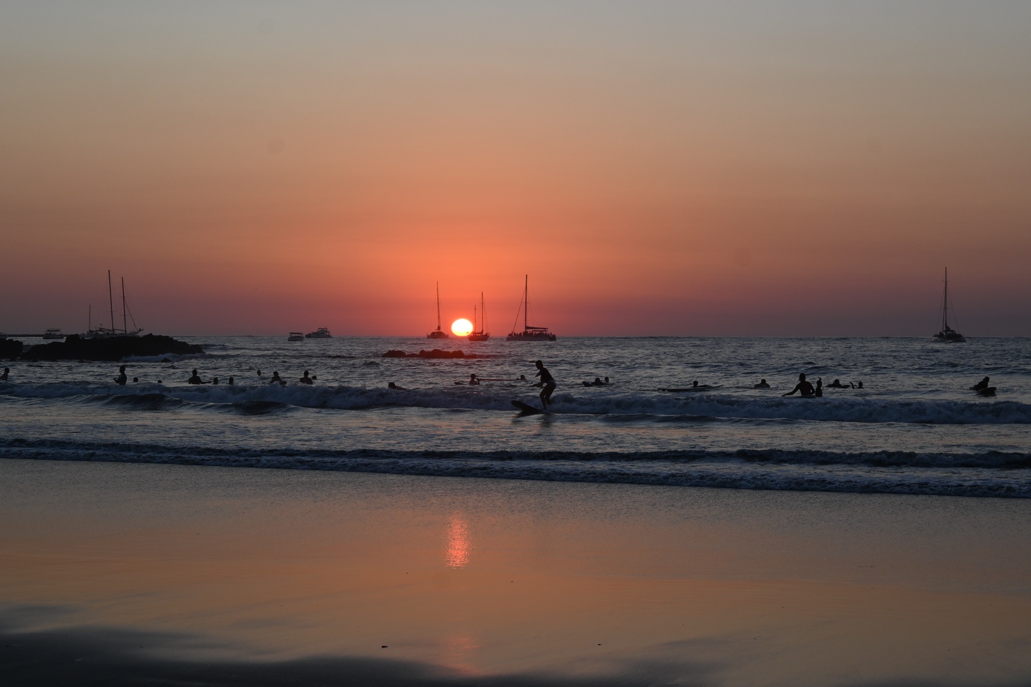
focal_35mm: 75
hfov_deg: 27.0
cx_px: 516
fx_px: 2148
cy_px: 344
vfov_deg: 18.2
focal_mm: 50
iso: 125
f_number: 6.3
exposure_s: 1/250
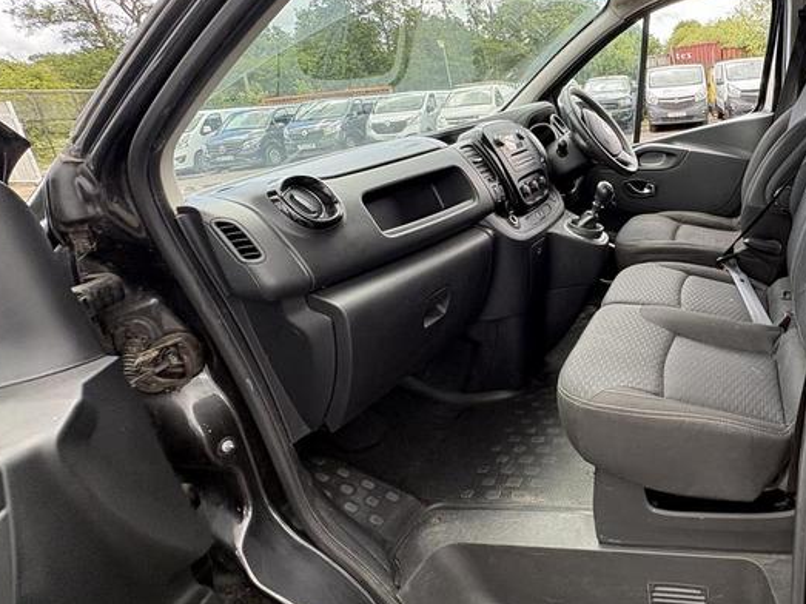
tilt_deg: -15.2
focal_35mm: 24
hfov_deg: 65.3
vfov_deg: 56.5
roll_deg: +1.6
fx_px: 559
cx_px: 643
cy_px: 251
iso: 64
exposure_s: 1/106
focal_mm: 2.22
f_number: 2.2
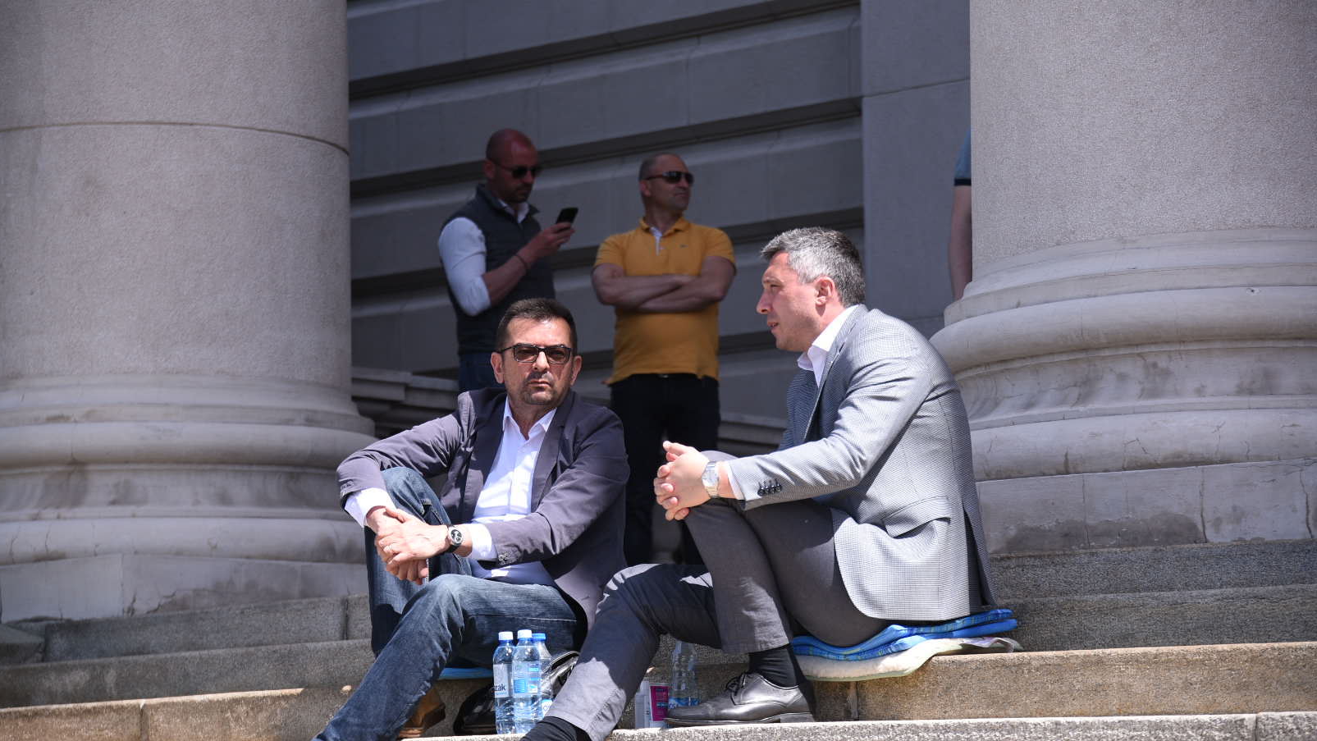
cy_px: 423
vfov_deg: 10.9
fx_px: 3876
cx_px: 657
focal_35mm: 111
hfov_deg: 19.3
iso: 250
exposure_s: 1/1000
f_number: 4
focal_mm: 105
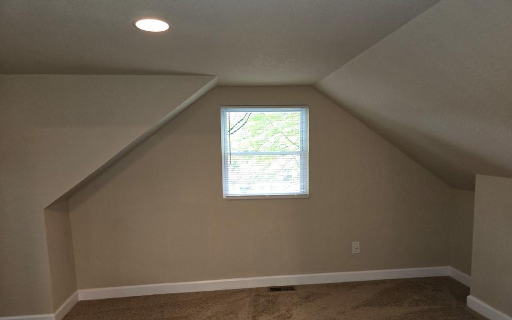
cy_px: 188
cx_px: 260
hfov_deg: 72.6
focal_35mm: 25
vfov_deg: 49.0
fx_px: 349
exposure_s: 1/24
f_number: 1.7
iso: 125
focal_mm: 6.3
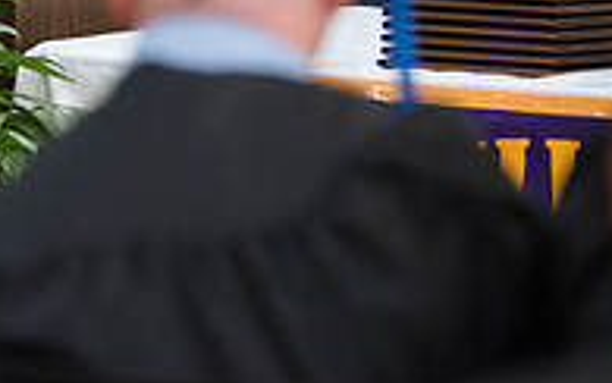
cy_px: -206
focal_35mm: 333
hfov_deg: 6.3
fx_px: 5556
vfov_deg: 3.9
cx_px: -56
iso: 2500
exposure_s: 1/200
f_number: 2.8
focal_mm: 110
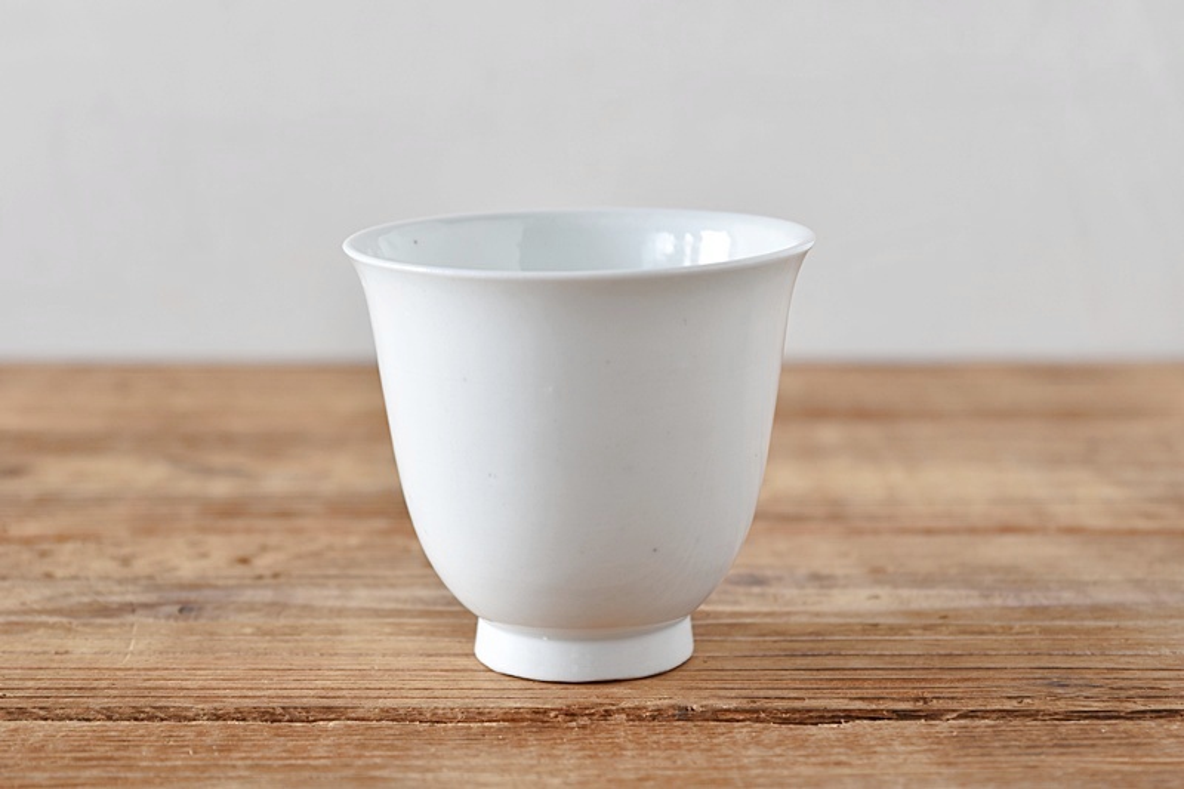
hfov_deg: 24.6
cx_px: 592
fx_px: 2713
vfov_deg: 16.5
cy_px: 394
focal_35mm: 82
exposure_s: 1/6
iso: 200
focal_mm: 55
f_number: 5.6
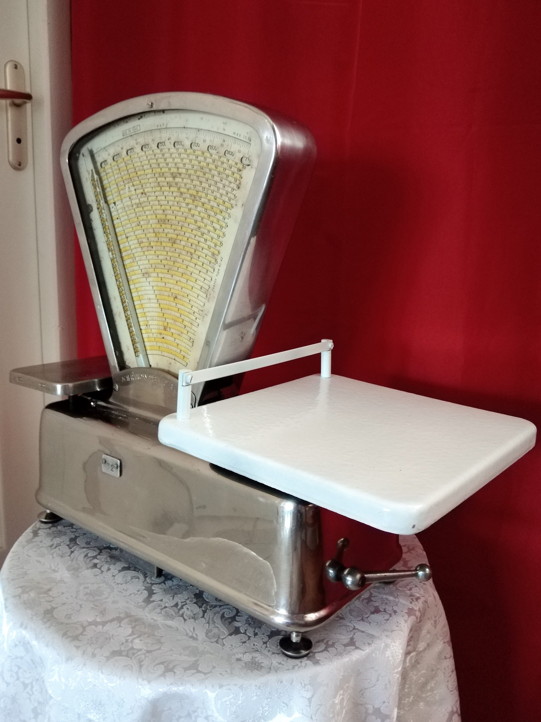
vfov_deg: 67.3
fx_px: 542
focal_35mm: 26
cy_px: 361
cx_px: 270
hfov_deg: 53.1
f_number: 1.8
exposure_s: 1/24
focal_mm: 3.6
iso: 697
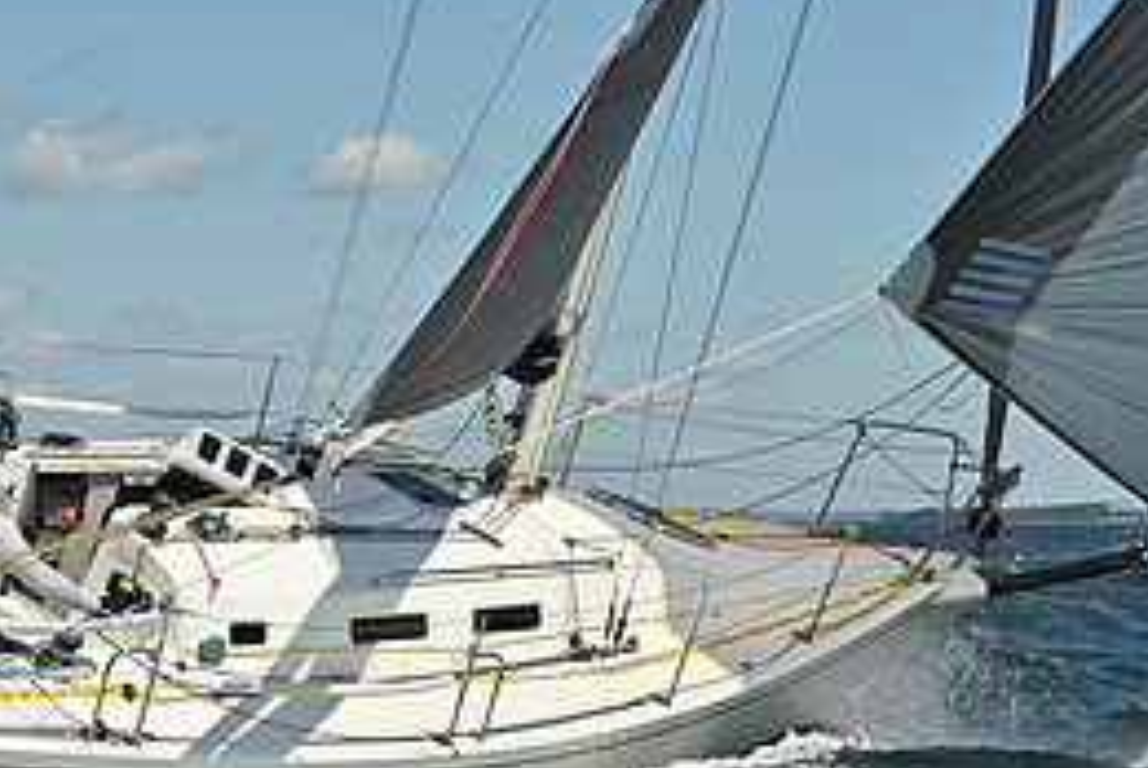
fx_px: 5331
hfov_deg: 12.3
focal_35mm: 167
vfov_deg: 8.2
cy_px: 302
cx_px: 424
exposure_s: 1/1250
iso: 250
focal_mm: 75
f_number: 10
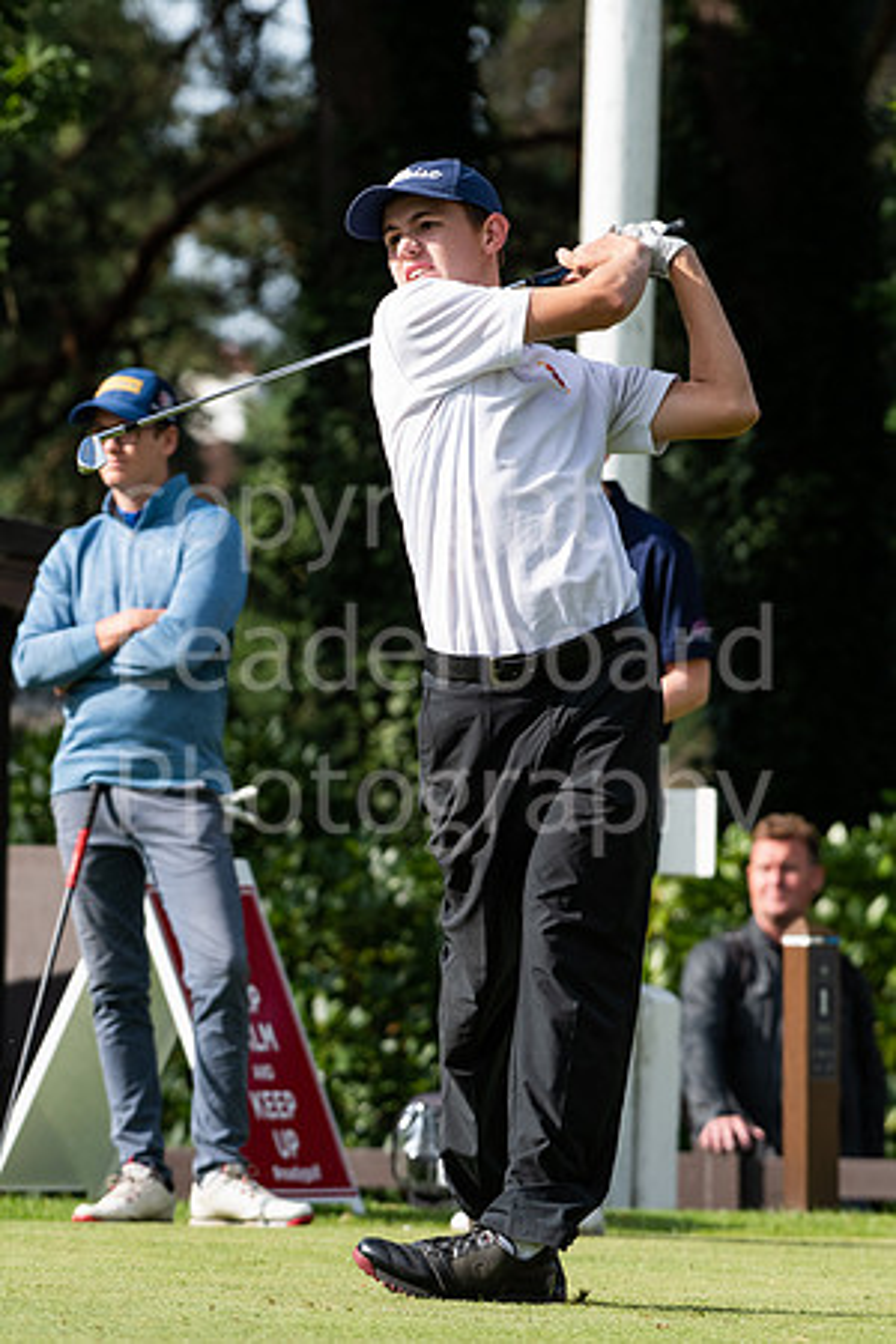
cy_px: 672
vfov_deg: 5.3
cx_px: 448
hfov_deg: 3.5
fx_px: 14559
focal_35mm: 390
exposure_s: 1/1600
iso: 800
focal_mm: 260
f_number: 6.3
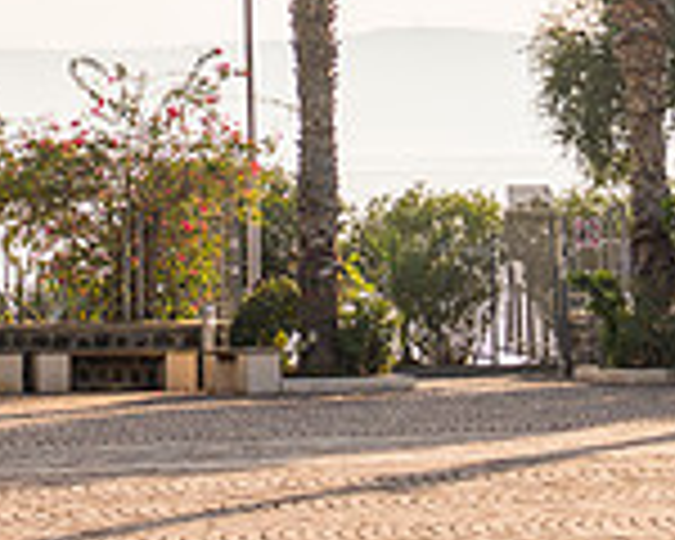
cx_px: 153
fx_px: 3037
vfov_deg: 9.9
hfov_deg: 12.6
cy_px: -205
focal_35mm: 152
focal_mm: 42
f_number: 2.8
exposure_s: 1/1600
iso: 100
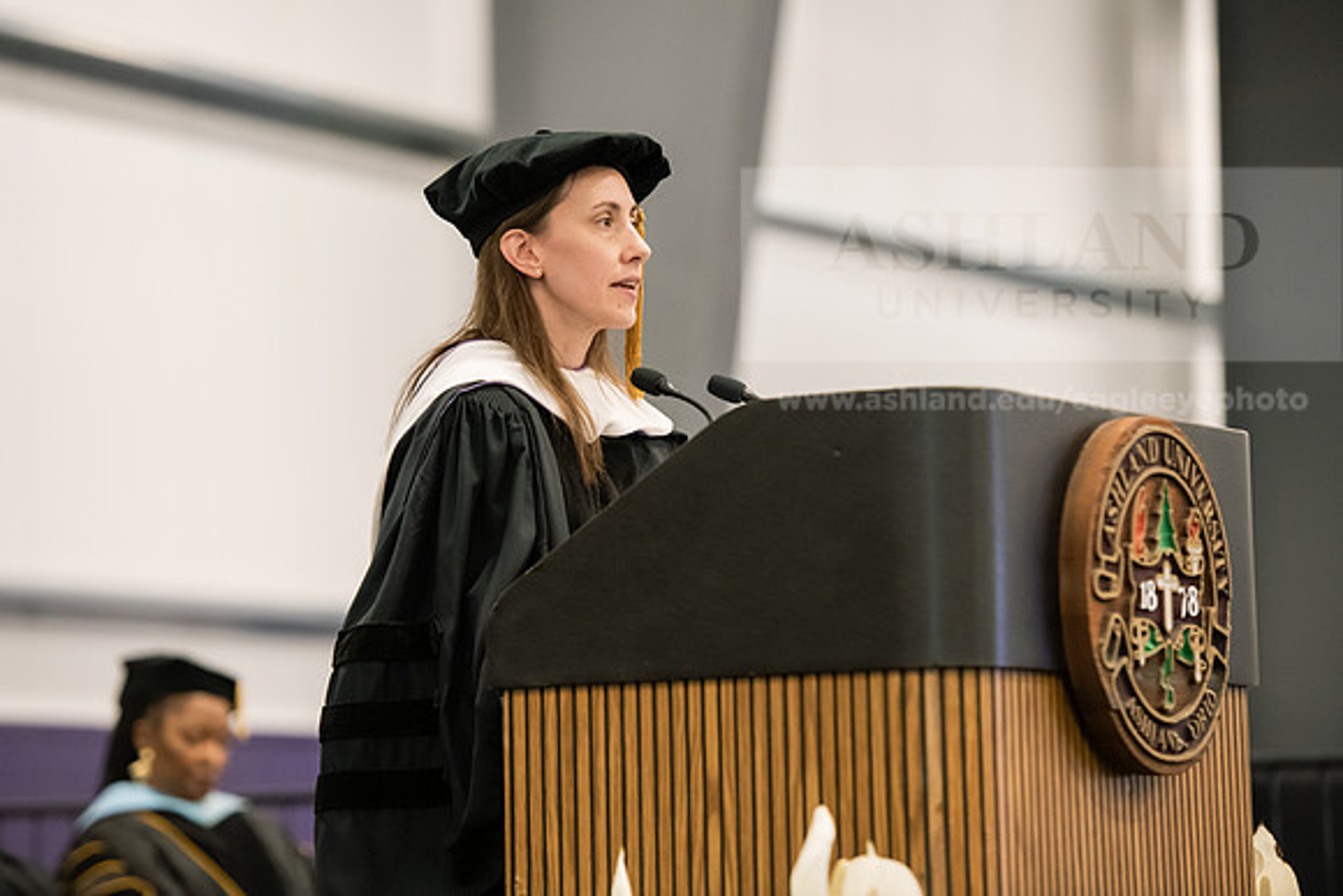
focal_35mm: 145
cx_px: 672
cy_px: 448
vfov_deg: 9.5
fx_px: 5410
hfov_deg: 14.2
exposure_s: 1/200
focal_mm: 145
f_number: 3.5
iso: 3200
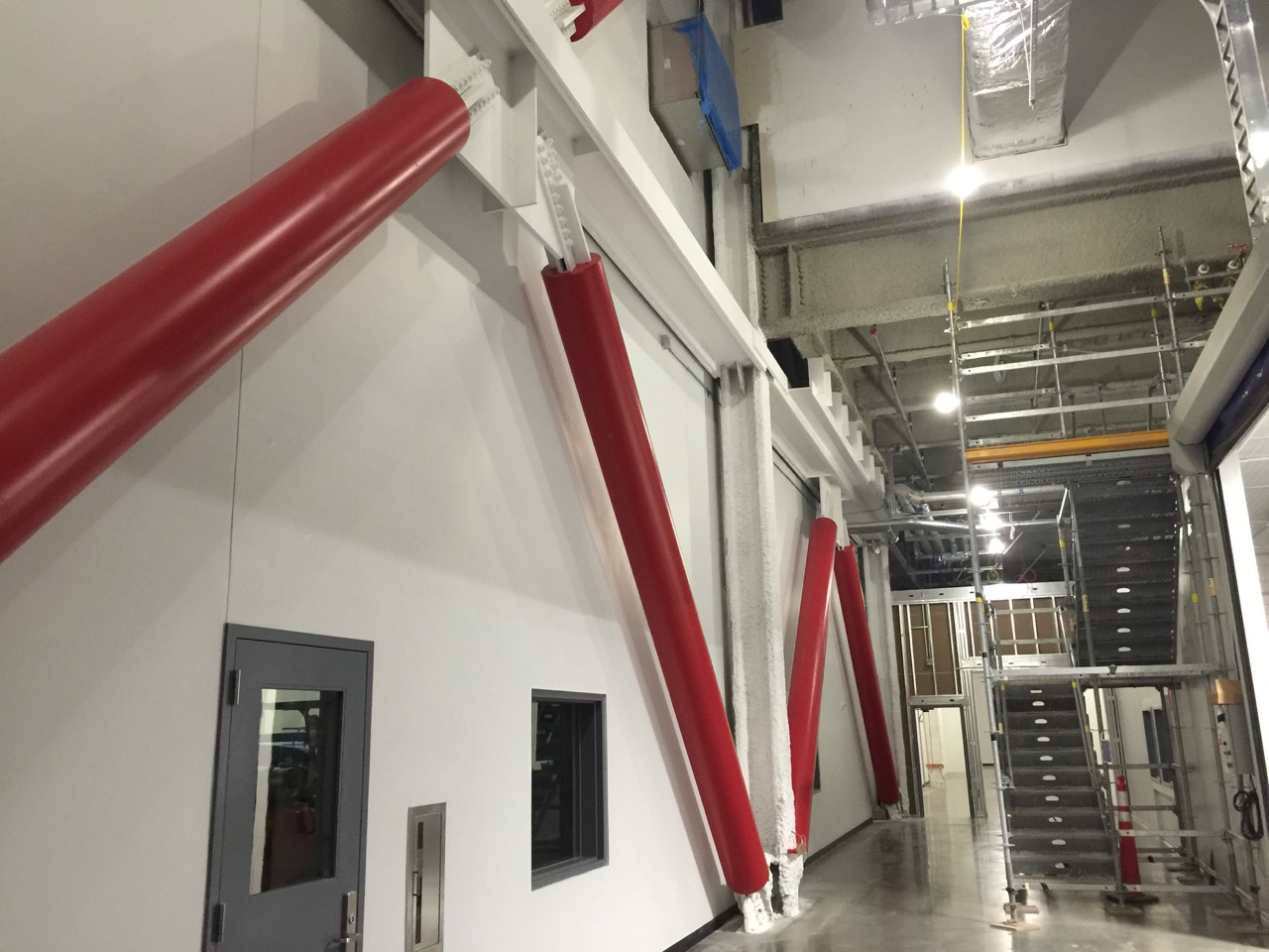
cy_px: 476
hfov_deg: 61.7
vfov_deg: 48.2
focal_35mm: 29
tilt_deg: +13.4
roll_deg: +1.4
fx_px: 1063
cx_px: 634
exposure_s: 1/10
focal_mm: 4.15
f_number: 2.2
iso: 100
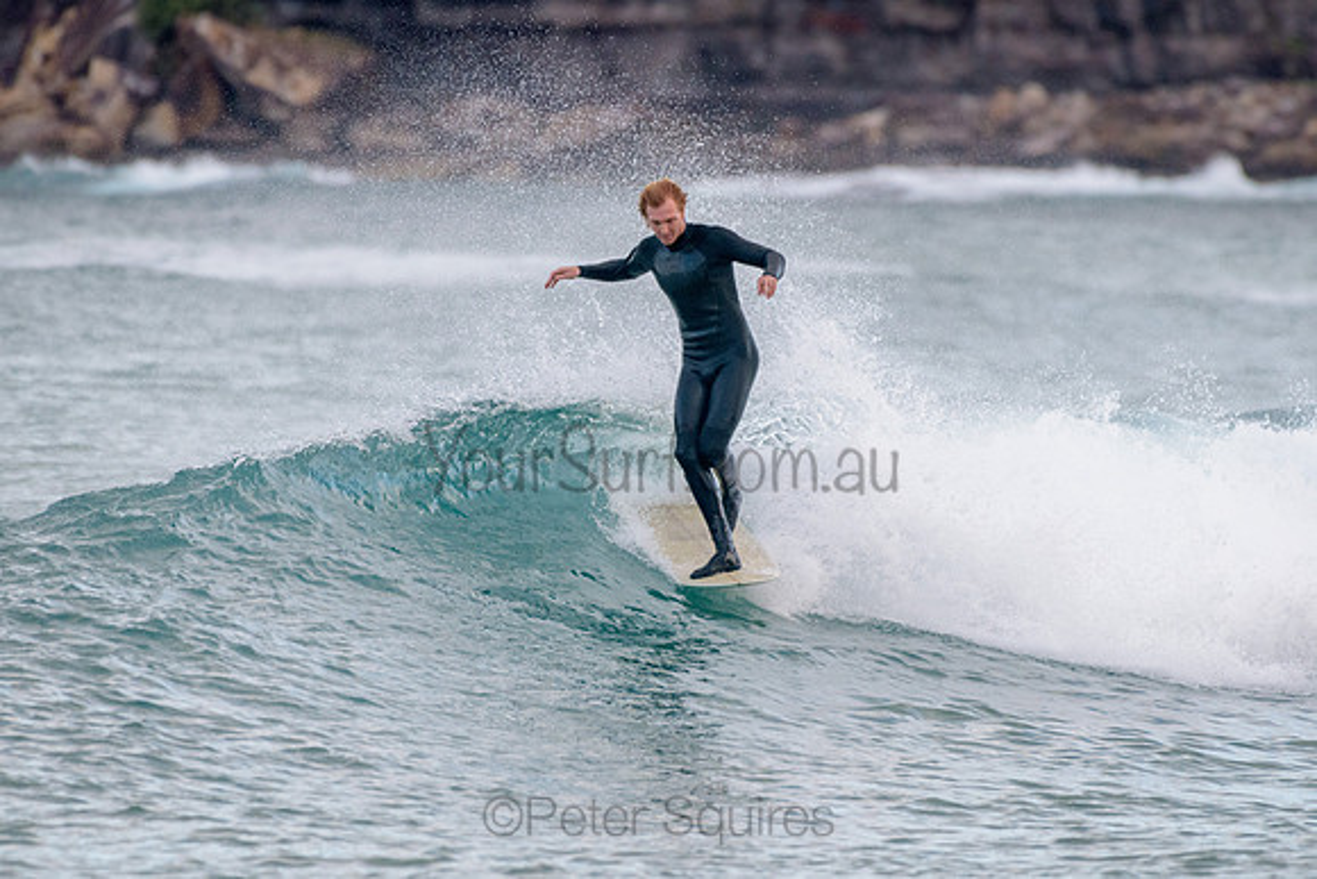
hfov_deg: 3.4
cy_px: 452
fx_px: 22387
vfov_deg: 2.2
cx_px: 710
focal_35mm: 612
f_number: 5.6
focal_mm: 500
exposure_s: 1/1250
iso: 1000
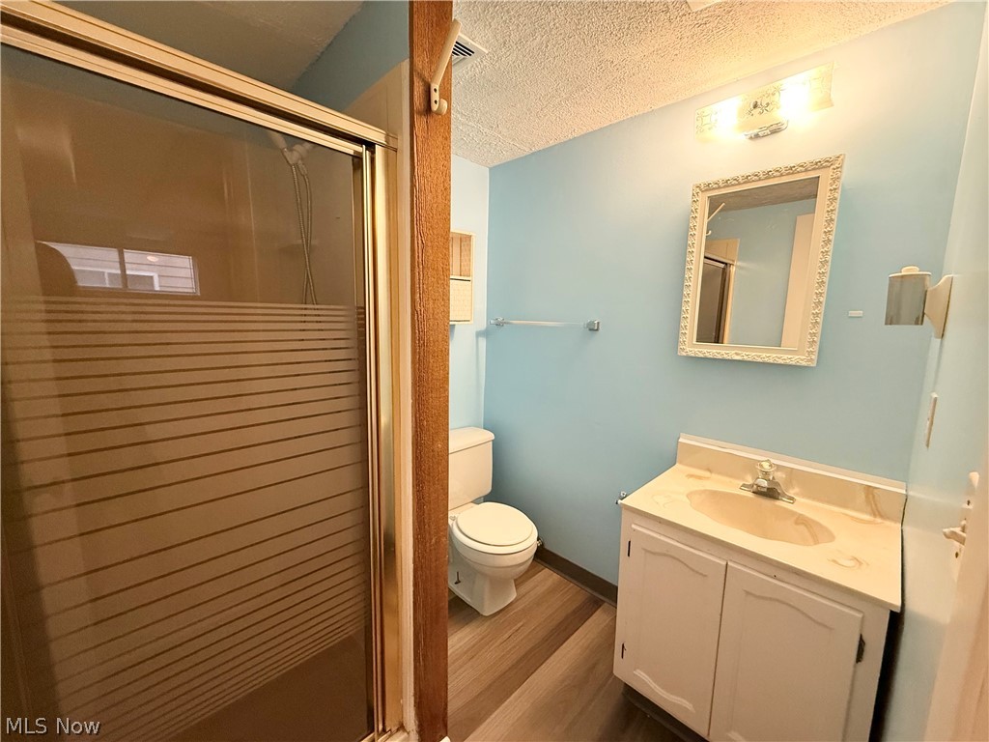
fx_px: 400
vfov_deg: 85.7
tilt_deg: -7.6
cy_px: 371
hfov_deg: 102.1
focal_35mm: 14
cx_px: 494
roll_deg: -1.0
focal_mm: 2.22
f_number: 2.2
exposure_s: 1/60
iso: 400
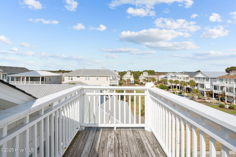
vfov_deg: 70.4
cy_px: 78
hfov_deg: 93.3
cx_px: 118
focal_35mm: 17
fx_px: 111
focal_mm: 17
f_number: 16
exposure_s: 1/100
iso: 100
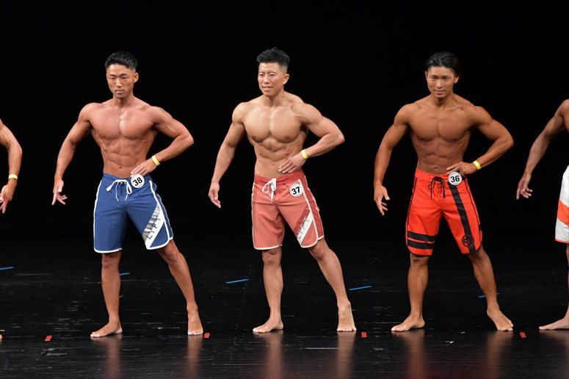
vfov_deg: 5.4
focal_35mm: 255
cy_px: 190
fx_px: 4029
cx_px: 284
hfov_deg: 8.1
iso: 3200
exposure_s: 1/400
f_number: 5.6
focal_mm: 170
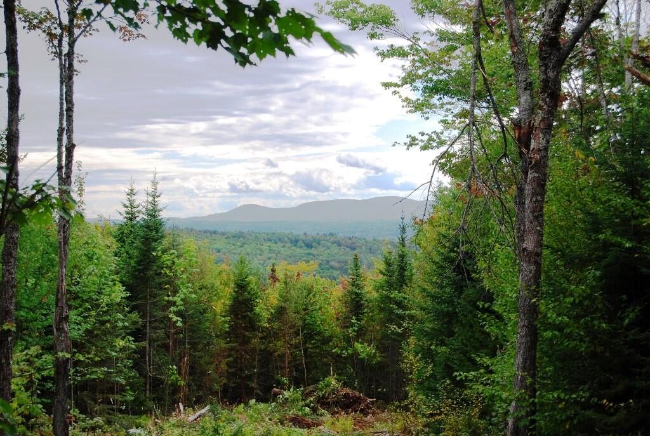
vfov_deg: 18.3
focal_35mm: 75
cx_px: 325
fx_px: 1357
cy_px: 218
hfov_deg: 26.9
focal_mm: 50
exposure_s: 1/200
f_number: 7.1
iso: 100
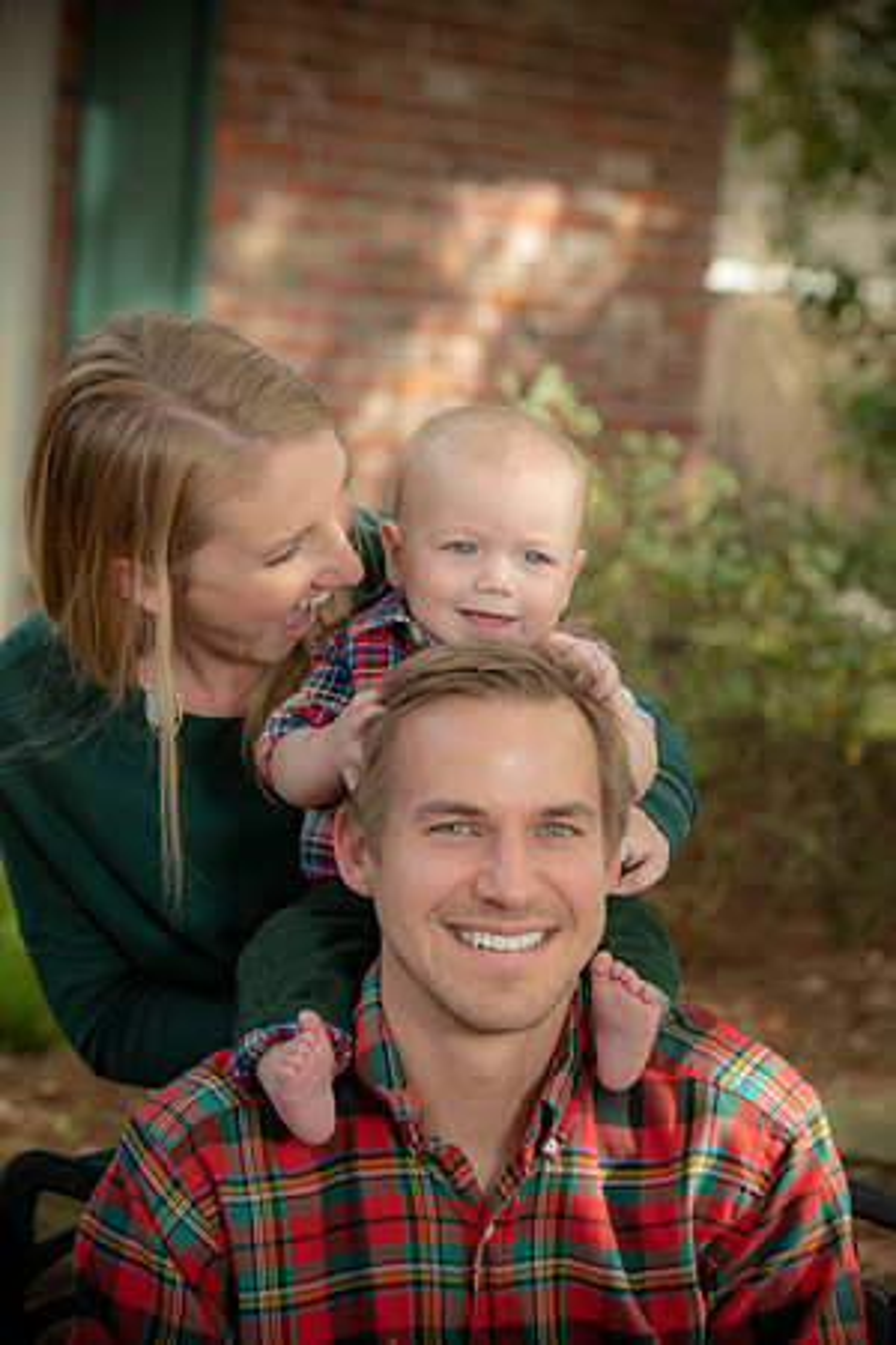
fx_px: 3808
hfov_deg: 13.4
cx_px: 448
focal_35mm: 102
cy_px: 672
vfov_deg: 20.0
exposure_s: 1/200
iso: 320
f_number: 5.6
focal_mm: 102
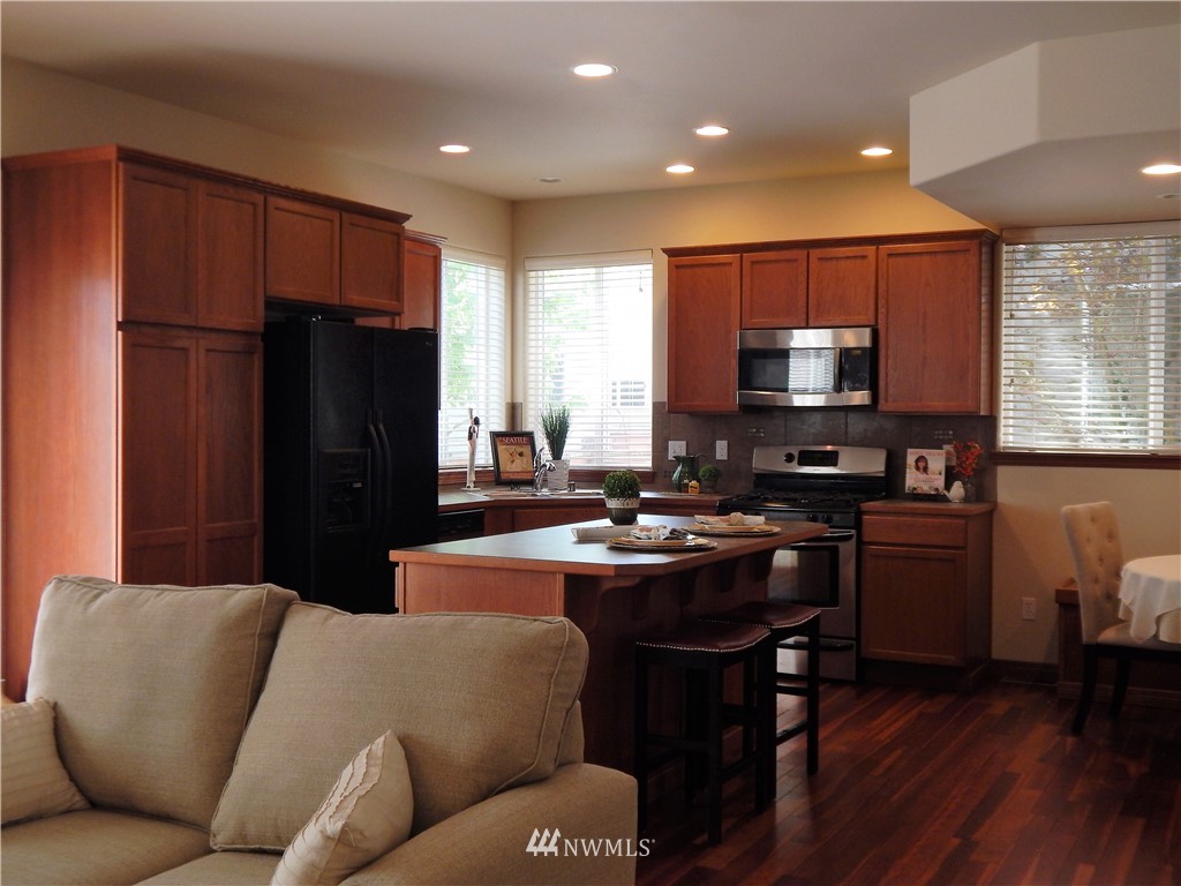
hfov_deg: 49.0
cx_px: 590
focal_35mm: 38
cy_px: 443
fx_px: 1296
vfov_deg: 37.7
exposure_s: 1/50
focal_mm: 6.8
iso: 125
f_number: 3.4
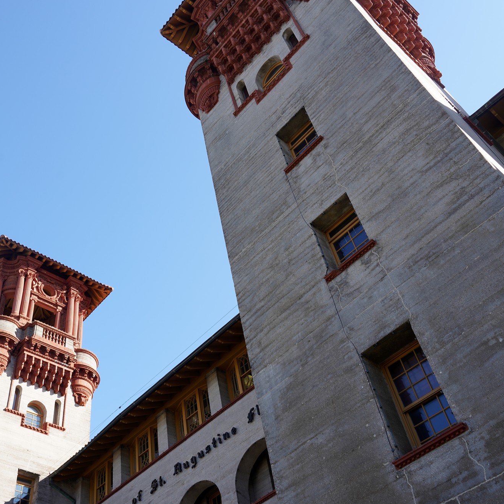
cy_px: 251
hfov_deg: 45.7
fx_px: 593
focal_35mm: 36
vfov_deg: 46.0
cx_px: 196
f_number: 8
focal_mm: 28
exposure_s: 1/100
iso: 100
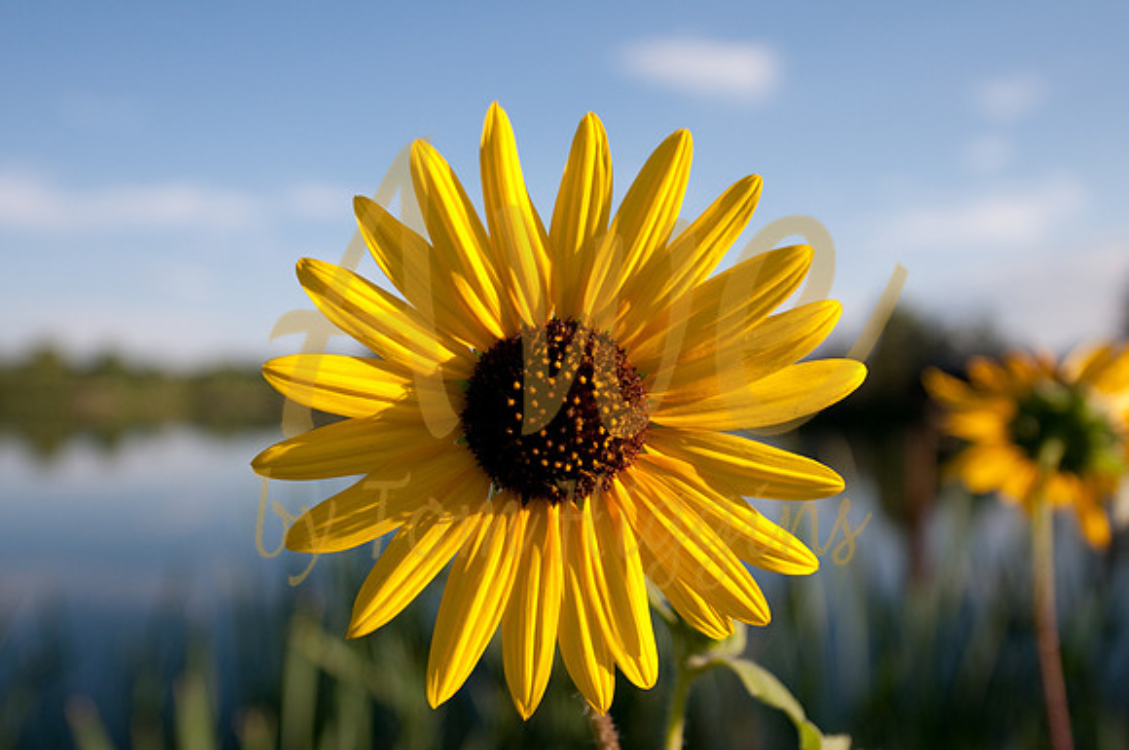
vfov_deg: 39.9
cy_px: 375
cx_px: 564
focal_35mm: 33
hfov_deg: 57.3
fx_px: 1033
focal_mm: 22
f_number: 2.8
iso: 200
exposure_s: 1/3200
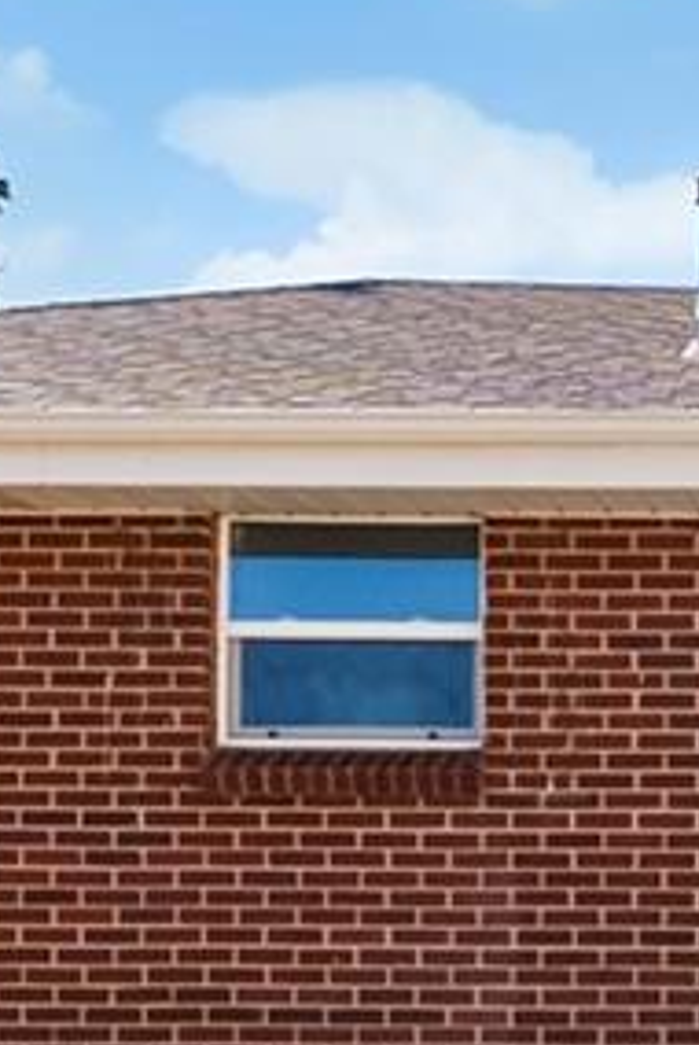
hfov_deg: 14.0
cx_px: 1122
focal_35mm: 90
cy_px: 618
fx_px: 2615
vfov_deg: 22.6
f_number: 7.1
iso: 500
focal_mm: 16
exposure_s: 1/1600
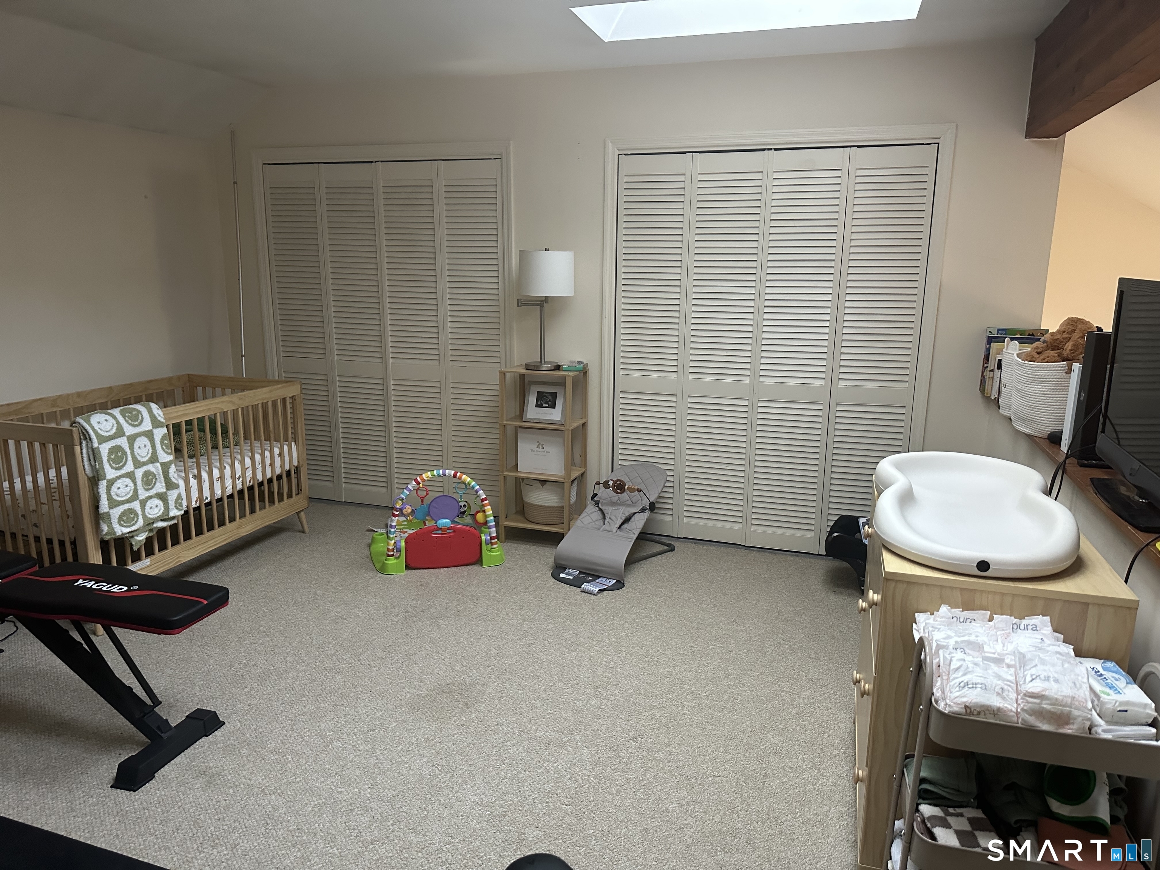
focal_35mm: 24
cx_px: 580
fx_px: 804
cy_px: 435
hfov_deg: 71.6
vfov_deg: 56.8
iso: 500
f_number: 1.78
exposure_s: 1/60
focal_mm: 6.86
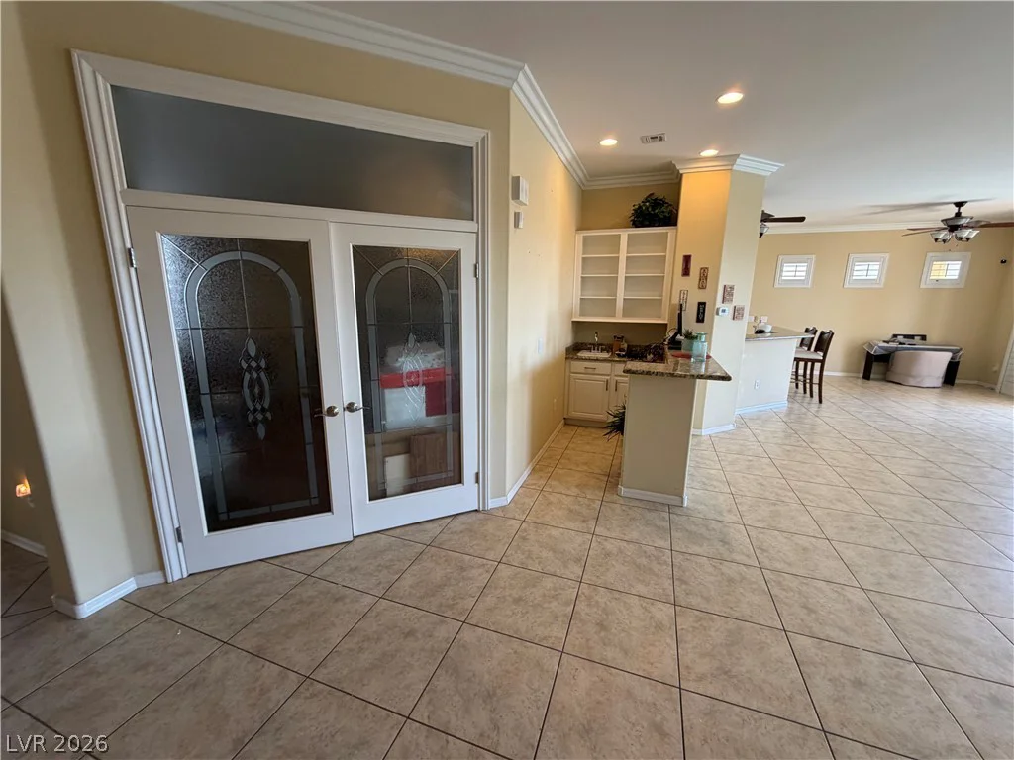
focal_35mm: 14
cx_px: 507
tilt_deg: -10.9
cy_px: 380
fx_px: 410
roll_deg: -0.9
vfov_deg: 85.7
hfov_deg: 102.1
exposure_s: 1/120
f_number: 2.2
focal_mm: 2.22
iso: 200
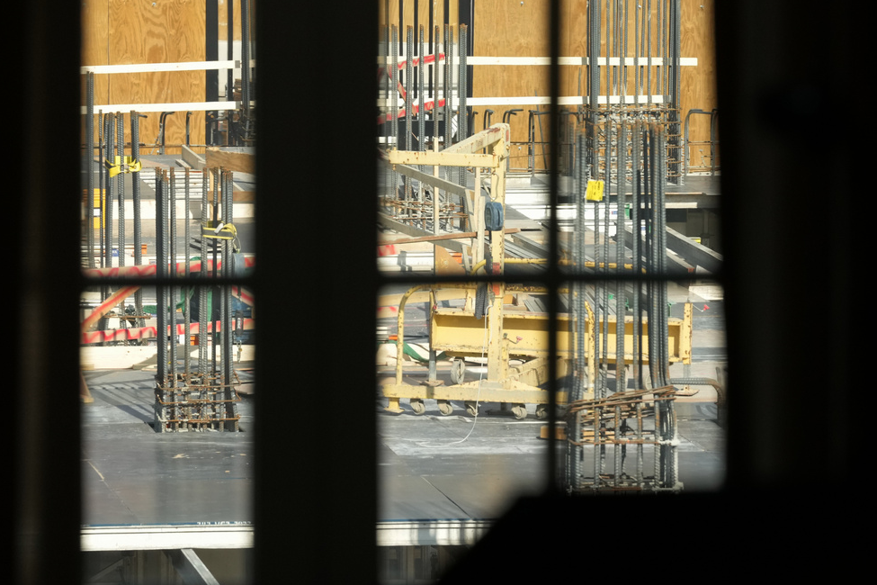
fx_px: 7673
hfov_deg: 6.5
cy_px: 281
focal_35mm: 315
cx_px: 449
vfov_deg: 4.4
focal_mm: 200
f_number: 6.3
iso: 1250
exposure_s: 1/2000
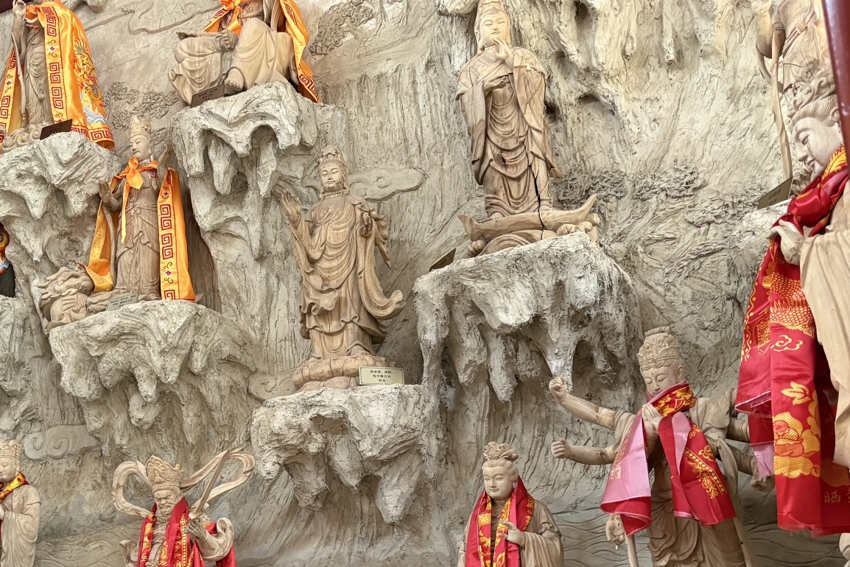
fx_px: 1133
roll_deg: +1.1
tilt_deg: +12.3
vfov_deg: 27.0
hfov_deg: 39.3
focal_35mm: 48
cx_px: 157
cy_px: 519
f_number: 1.6
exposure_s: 1/60
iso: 250
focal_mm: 5.96
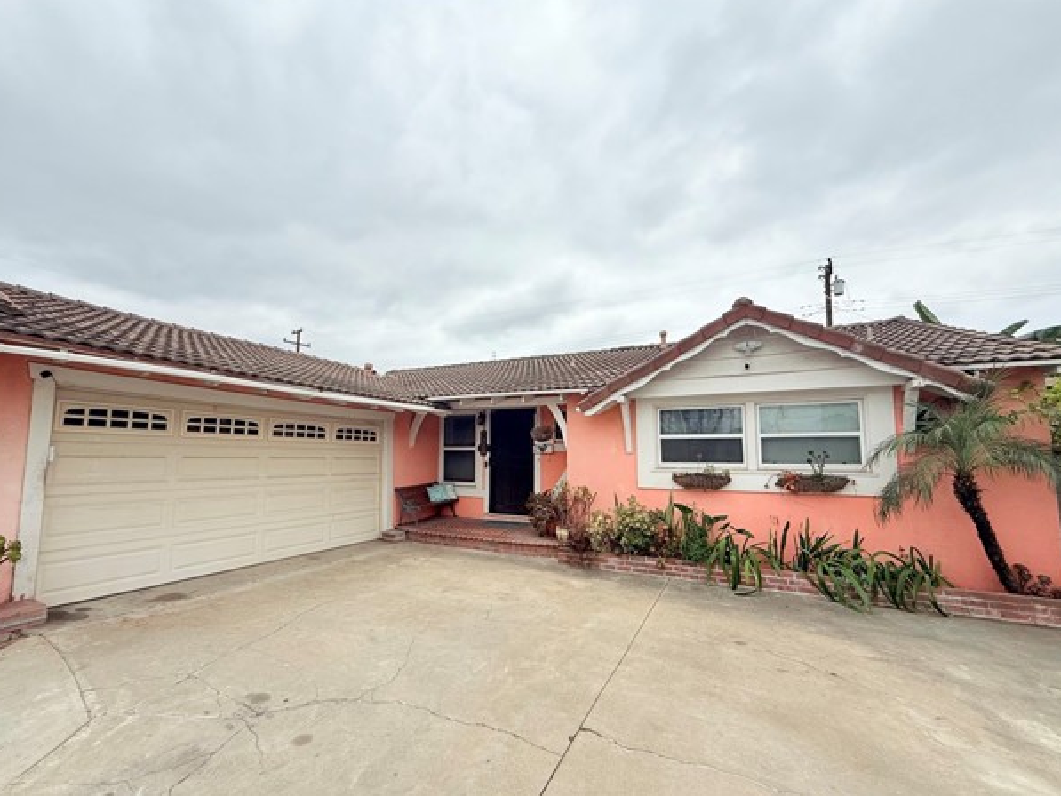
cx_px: 515
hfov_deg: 98.1
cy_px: 416
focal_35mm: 15
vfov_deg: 81.7
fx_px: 460
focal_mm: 2.22
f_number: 2.2
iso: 50
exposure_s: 1/3663
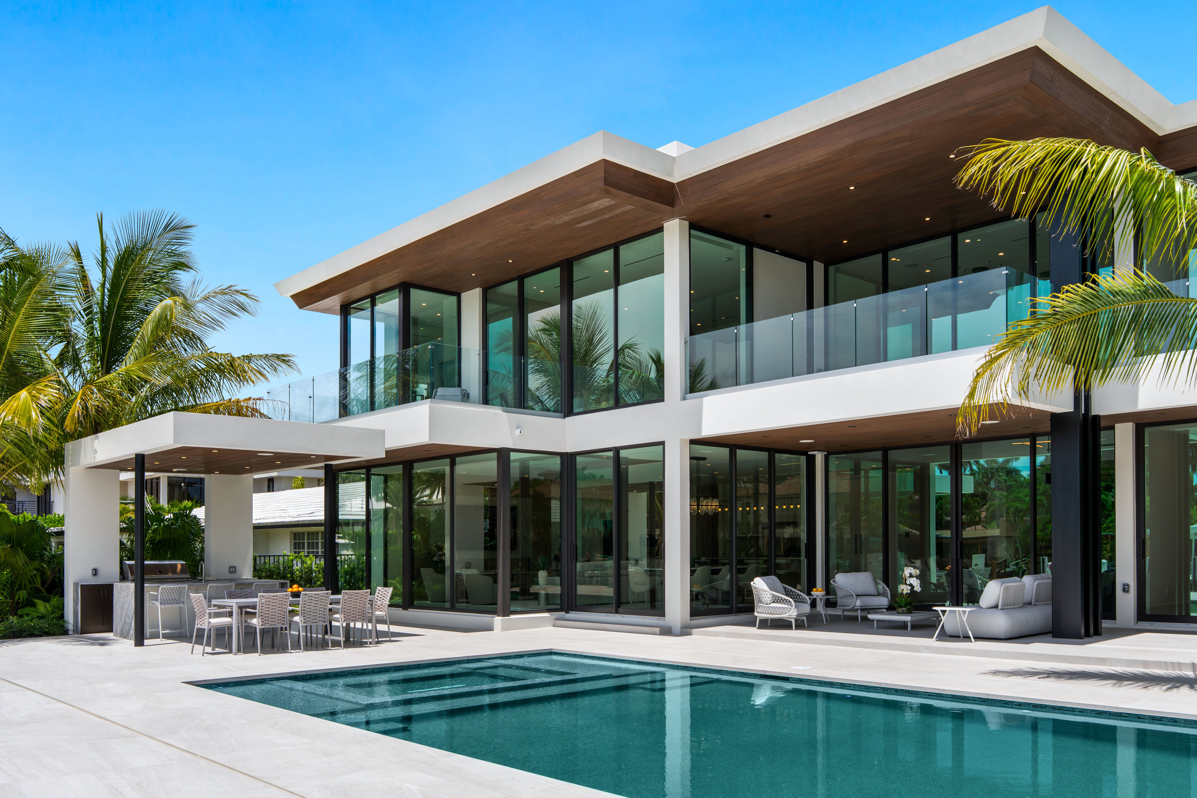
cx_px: 598
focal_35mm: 29
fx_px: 971
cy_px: 399
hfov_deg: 63.3
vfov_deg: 44.7
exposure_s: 1/125
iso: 64
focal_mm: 29.2
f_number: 11
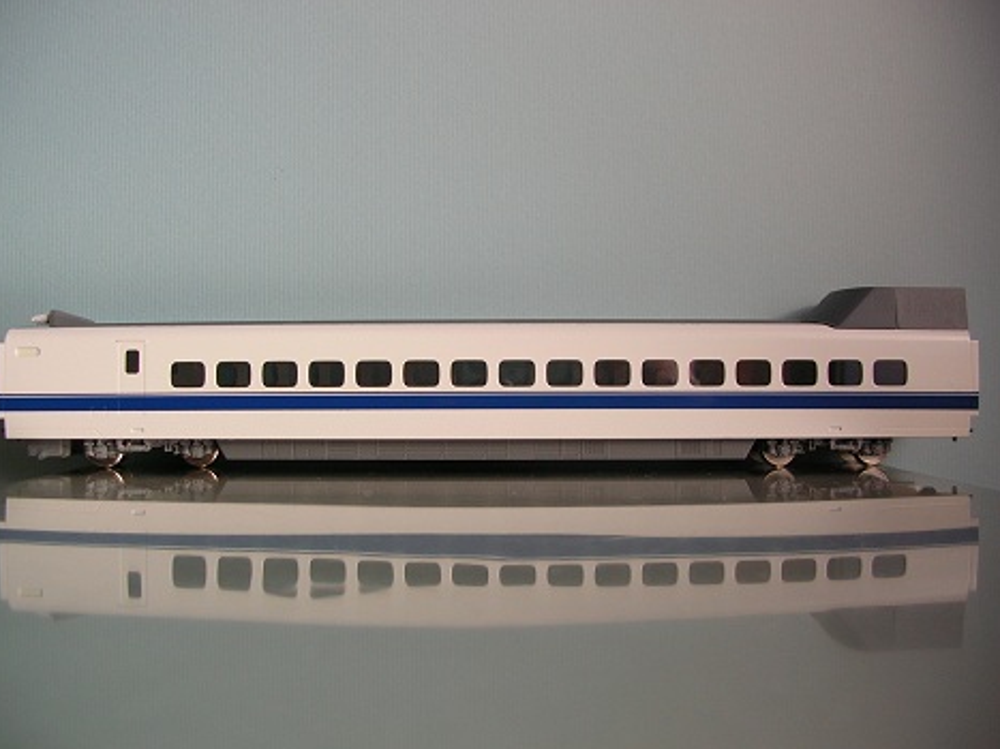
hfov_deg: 51.4
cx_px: 488
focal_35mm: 36
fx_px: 1040
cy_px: 383
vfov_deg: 39.6
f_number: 2.8
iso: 50
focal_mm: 5.8
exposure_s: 1/9.3
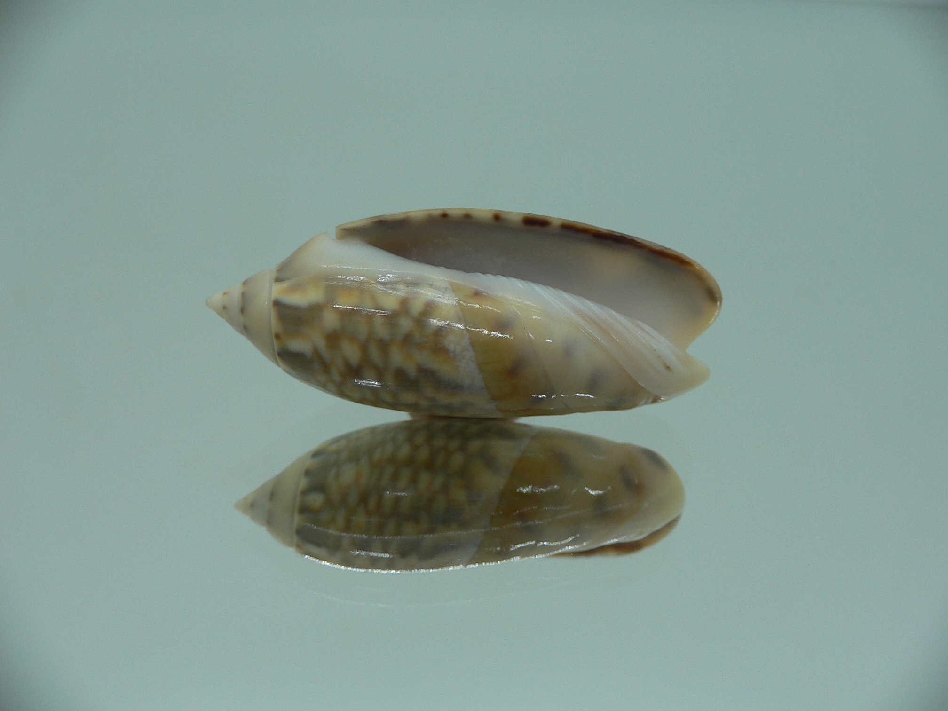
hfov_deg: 52.6
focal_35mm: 35
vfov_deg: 40.7
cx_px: 474
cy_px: 356
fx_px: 959
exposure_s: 1/60
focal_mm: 4.6
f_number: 2.8
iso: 80
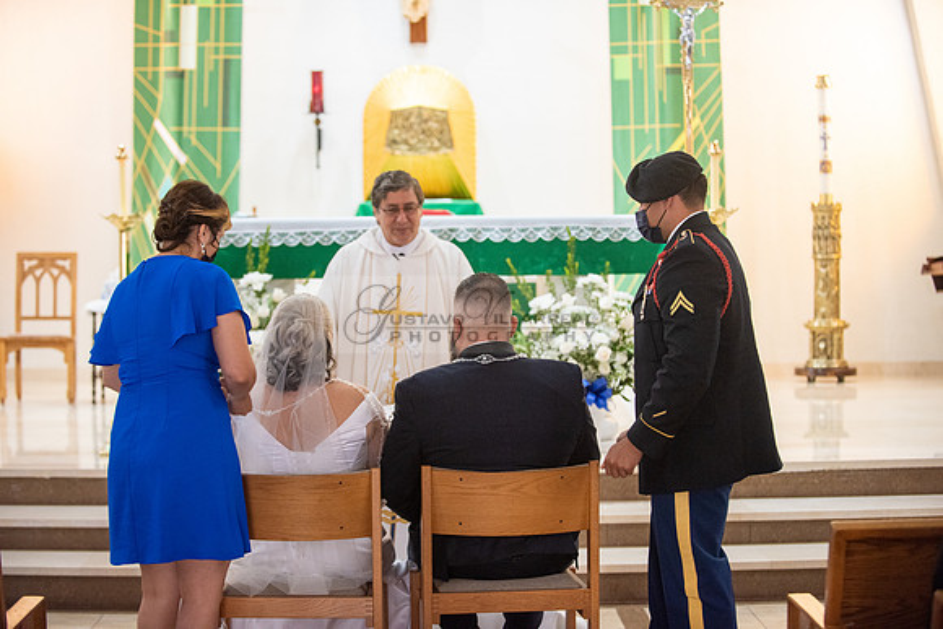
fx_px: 1834
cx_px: 472
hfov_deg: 28.8
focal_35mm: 70
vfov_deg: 19.5
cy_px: 314
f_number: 2.8
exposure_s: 1/160
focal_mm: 70
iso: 2000
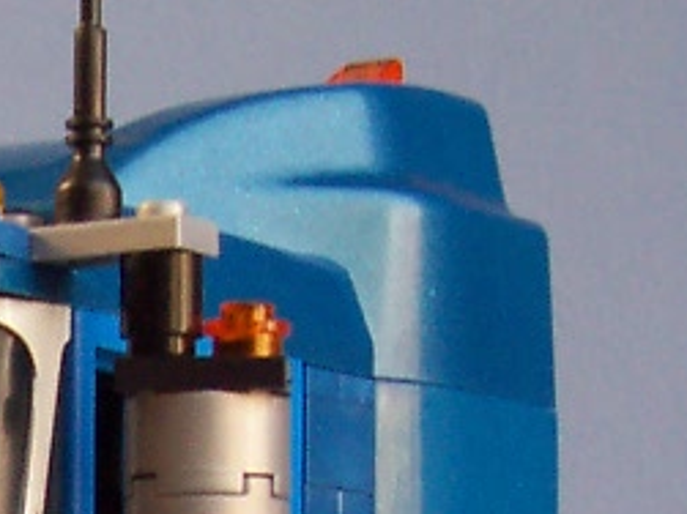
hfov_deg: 10.9
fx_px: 3511
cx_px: -213
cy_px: 878
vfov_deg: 8.1
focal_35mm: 177
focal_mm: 5.6
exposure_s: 1/90
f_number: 2.8
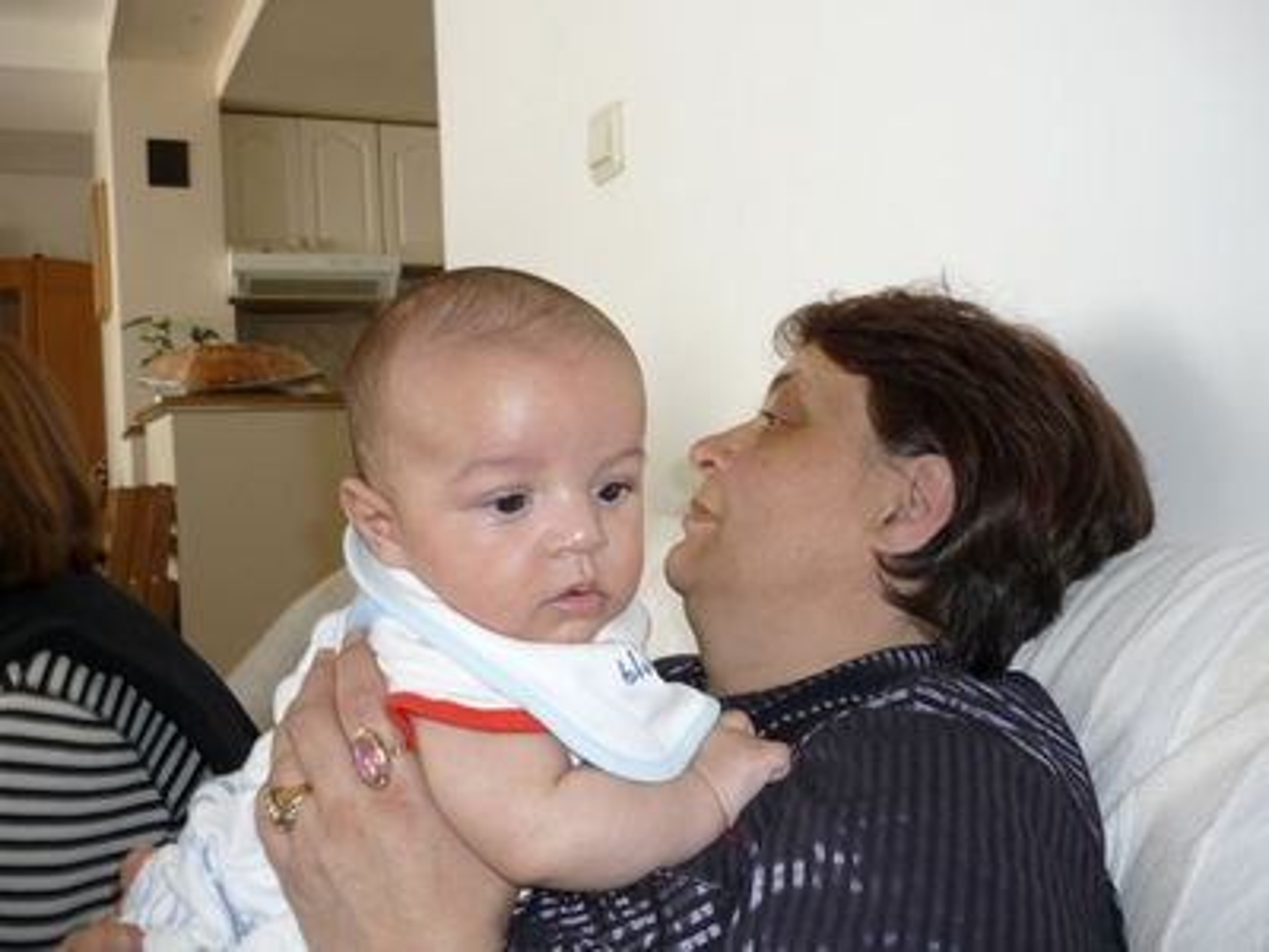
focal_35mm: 33
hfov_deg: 55.4
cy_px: 476
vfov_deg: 42.9
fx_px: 1210
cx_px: 634
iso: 100
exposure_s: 1/30
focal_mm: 5.5
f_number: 2.8
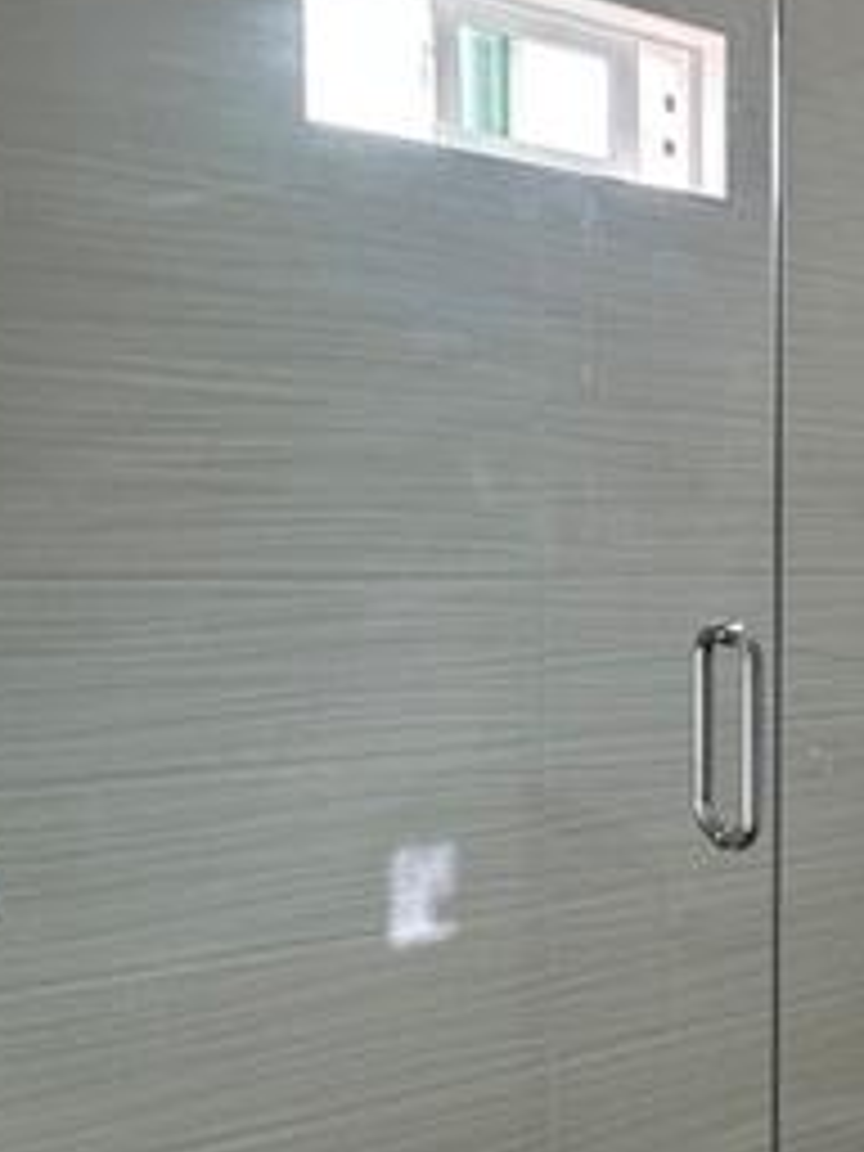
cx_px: 1228
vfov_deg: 44.7
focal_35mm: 42
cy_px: 652
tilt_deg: -8.2
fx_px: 1398
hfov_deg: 26.7
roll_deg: -2.1
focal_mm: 2.22
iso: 250
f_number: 2.2
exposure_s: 1/99
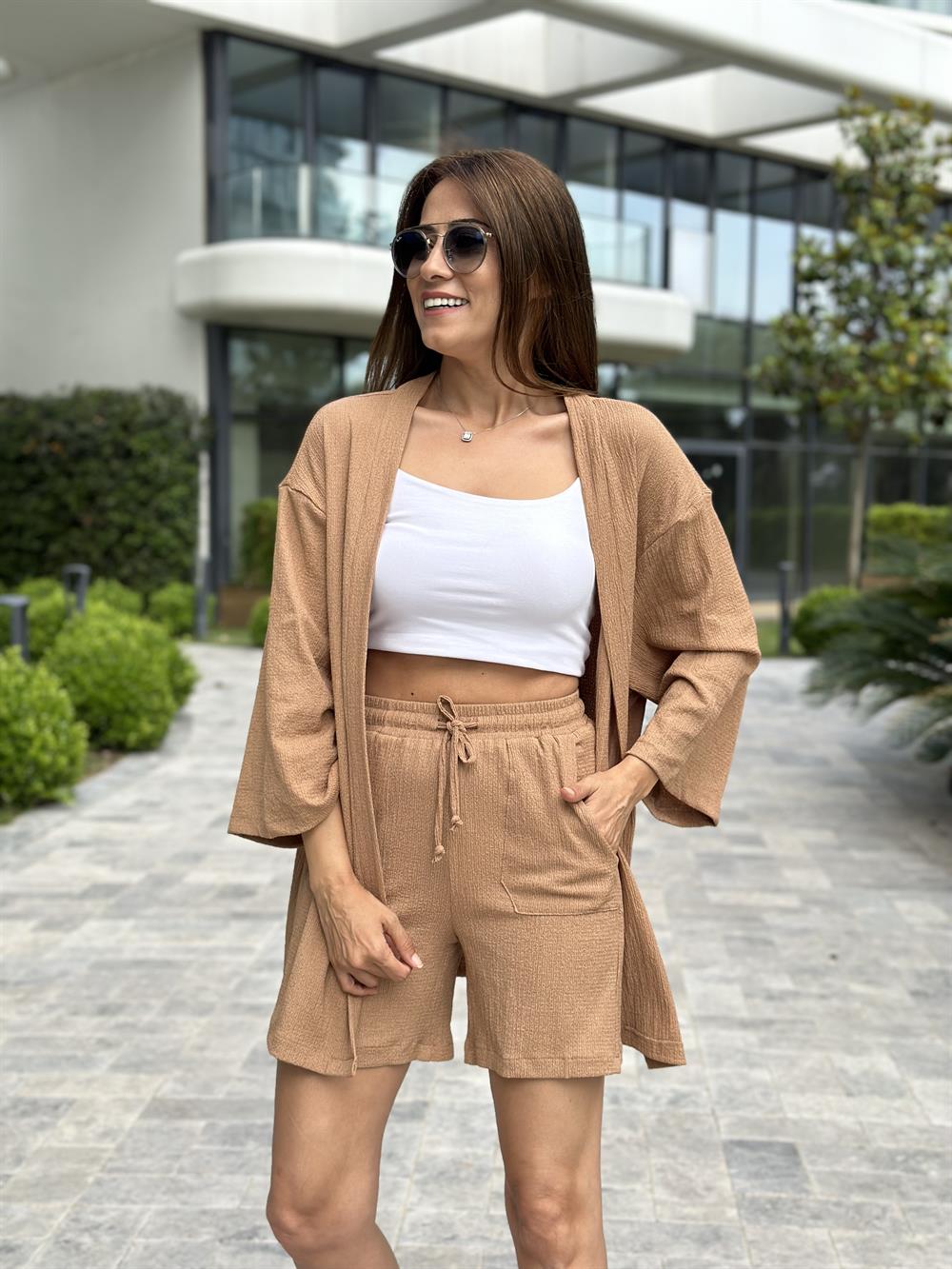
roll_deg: -0.1
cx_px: 476
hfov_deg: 30.3
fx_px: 1760
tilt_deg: -3.9
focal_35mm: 48
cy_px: 634
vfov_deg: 39.7
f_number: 1.78
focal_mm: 6.86
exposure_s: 1/538
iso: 80
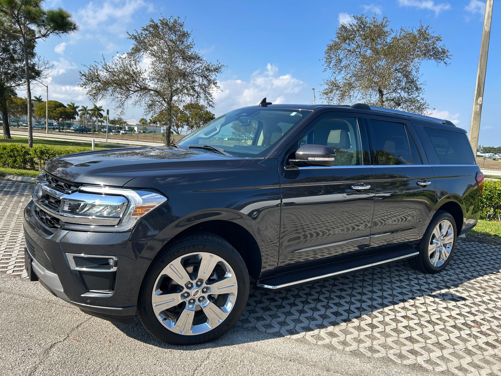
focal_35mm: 26
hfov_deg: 67.3
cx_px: 250
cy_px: 188
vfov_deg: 53.1
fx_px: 376
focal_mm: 5.7
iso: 50
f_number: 1.5
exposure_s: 1/949
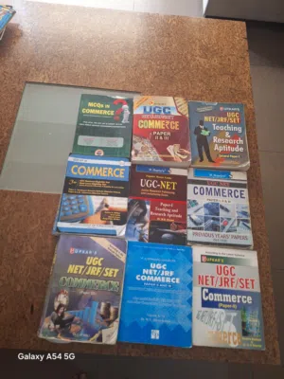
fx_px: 252
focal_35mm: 23
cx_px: 142
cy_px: 190
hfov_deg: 58.9
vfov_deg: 73.9
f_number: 1.8
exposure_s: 1/25
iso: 320
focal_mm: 5.54
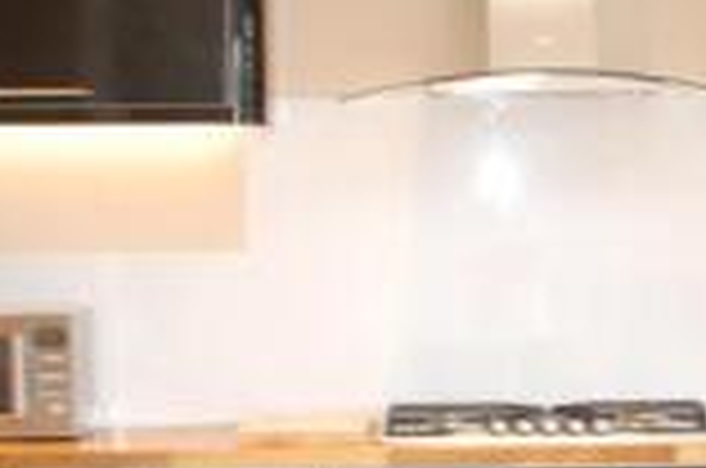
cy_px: 472
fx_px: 2701
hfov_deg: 14.7
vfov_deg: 9.8
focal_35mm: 138
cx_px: 634
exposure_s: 1/10
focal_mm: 22
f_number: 3.5
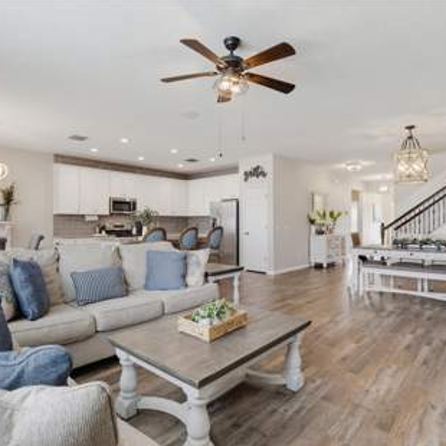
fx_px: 306
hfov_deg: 72.1
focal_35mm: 21
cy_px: 228
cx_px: 214
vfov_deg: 72.1
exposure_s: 1/50
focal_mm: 16
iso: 1600
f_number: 13
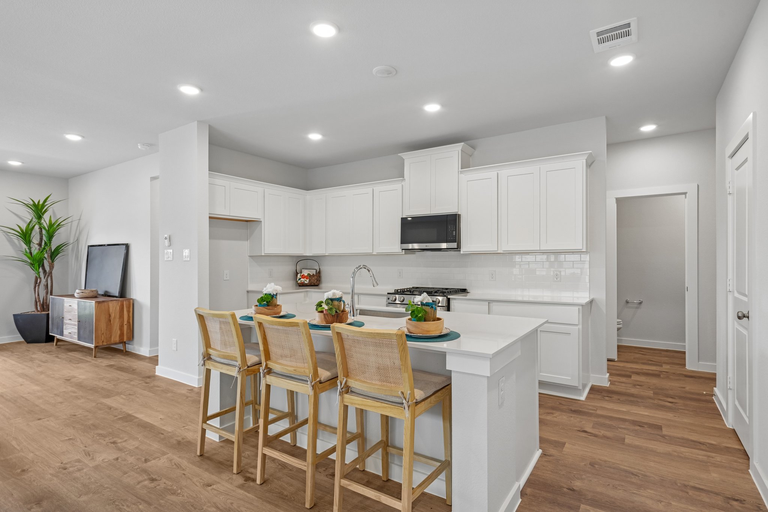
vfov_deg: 67.4
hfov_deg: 90.0
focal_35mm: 18
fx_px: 384
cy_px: 256
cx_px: 384
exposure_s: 1/15
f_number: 8
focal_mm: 18
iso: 400
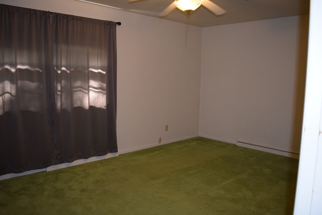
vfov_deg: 43.6
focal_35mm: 30
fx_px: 268
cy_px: 108
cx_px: 161
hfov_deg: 61.9
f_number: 3.5
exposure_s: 1/60
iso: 1000
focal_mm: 20
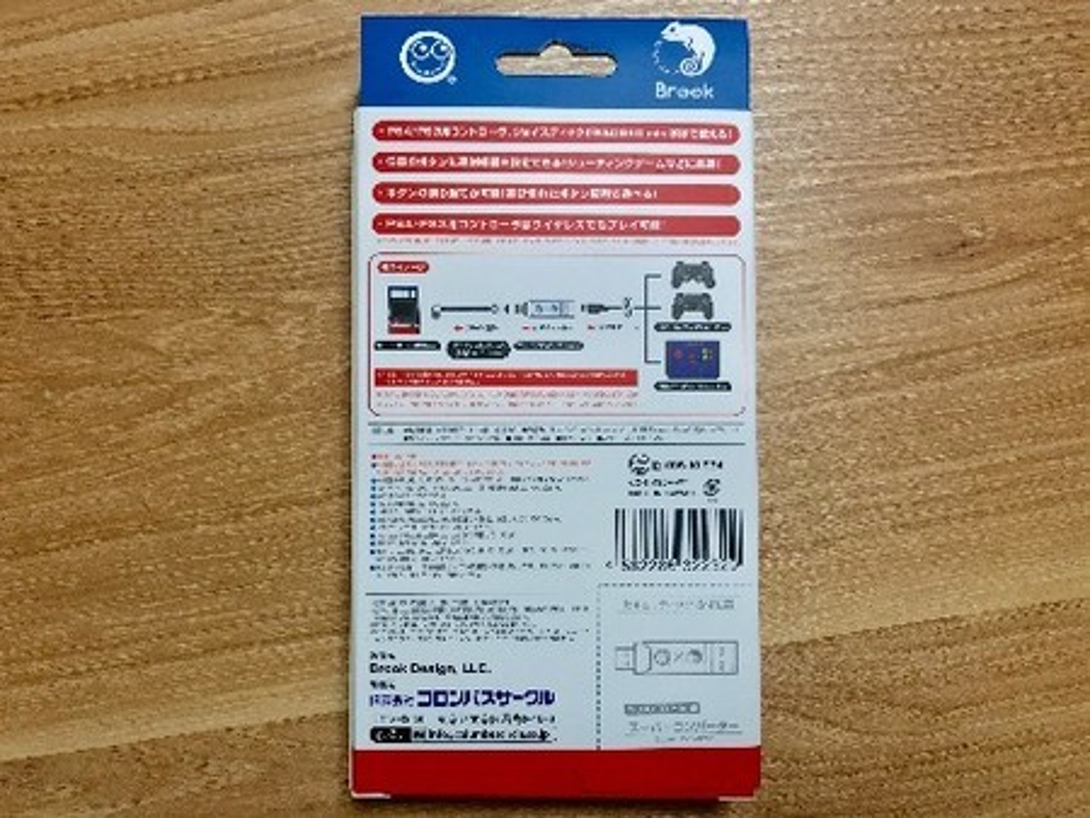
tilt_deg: -87.7
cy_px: 409
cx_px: 545
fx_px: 882
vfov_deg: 49.8
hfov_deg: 63.4
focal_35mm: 28
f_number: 1.8
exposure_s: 1/50
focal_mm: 3.99
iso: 32
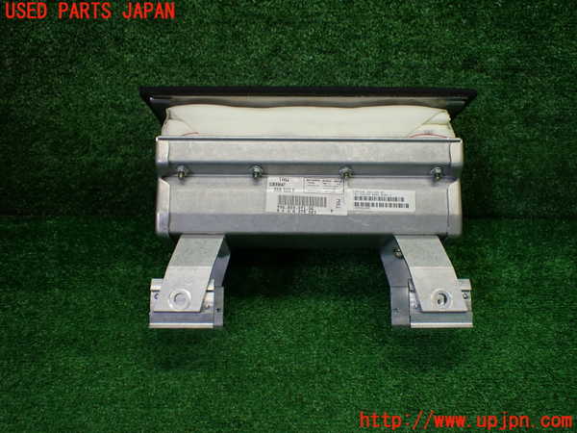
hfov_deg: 56.8
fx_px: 533
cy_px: 216
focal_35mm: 32
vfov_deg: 44.2
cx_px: 288
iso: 200
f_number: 2.4
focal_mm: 5.79
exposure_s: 1/125
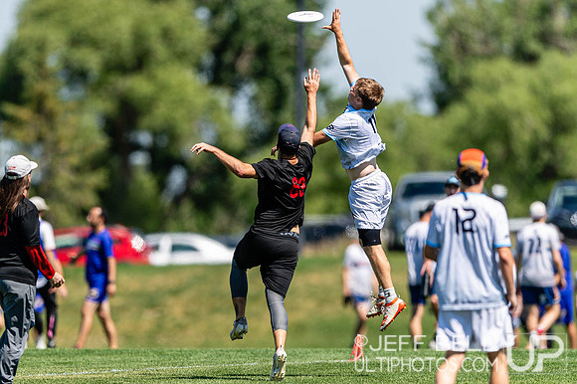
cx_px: 265
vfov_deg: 2.0
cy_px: 242
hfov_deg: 3.0
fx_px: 11169
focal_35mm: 697
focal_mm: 400
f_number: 2.8
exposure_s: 1/3200
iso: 140
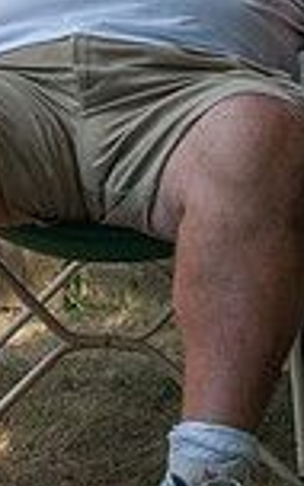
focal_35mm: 154
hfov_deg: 8.5
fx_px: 2041
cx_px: 126
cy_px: -80
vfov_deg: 13.3
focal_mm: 34
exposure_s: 1/640
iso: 250
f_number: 5.6
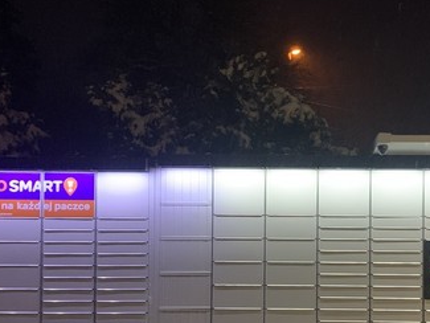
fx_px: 696
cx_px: 296
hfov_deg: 33.9
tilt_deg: +3.6
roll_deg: +0.9
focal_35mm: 56
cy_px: 211
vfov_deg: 26.0
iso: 400
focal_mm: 4.25
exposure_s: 1/32
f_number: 1.8
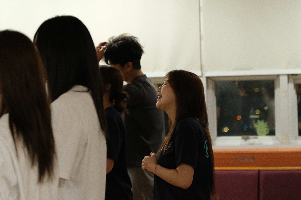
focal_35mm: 119
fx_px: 995
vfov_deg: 11.5
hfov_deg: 17.2
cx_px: 160
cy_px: 109
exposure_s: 1/180
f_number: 2.8
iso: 8000
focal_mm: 70
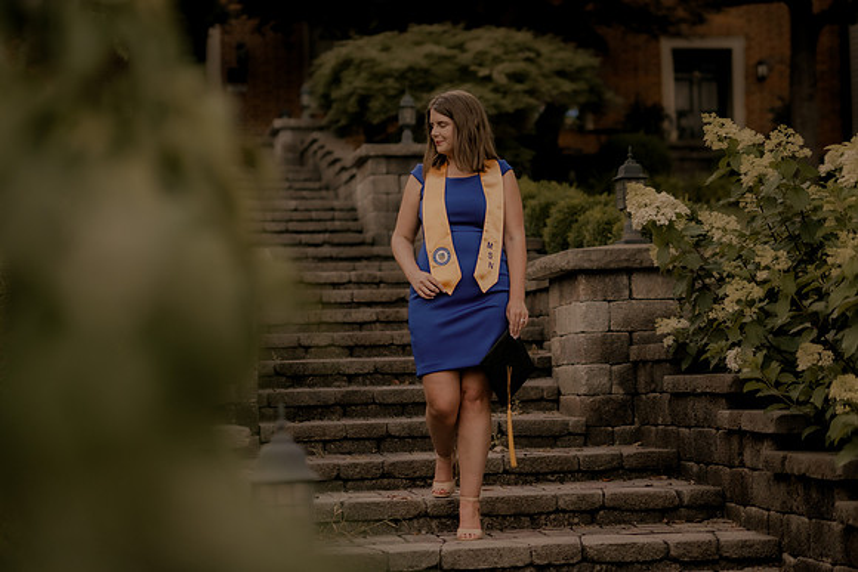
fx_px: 1827
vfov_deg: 17.8
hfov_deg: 26.4
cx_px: 429
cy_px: 286
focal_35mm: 77
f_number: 1.8
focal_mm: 50
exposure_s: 1/250
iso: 320
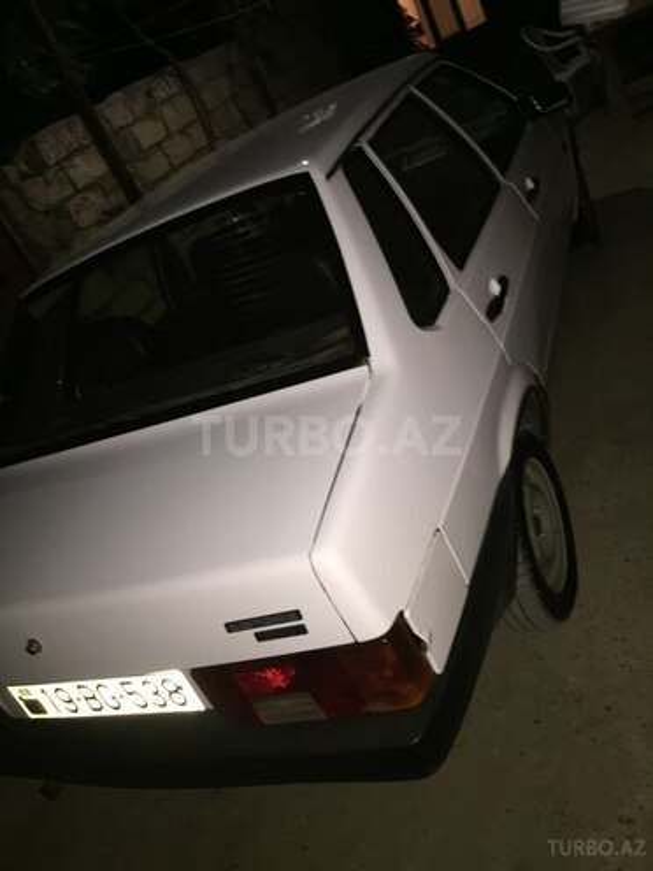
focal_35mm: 29
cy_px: 436
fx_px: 729
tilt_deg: -25.0
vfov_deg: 61.7
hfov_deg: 48.2
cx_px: 326
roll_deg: +27.0
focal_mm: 4.15
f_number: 2.2
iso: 125
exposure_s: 1/17
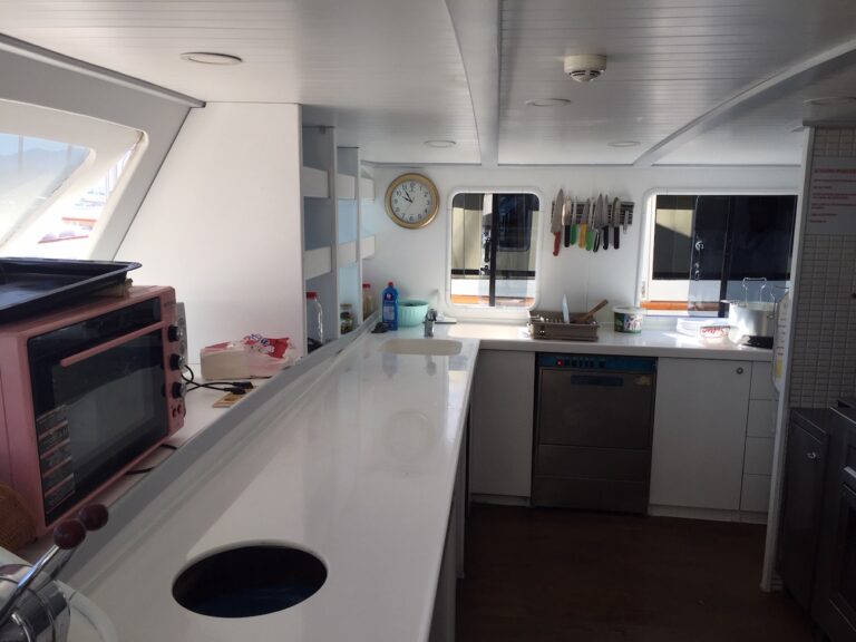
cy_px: 321
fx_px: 717
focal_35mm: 29
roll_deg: -0.4
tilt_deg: -8.9
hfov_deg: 61.7
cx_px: 428
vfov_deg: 48.2
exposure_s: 1/235
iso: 32
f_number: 2.2
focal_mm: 4.15
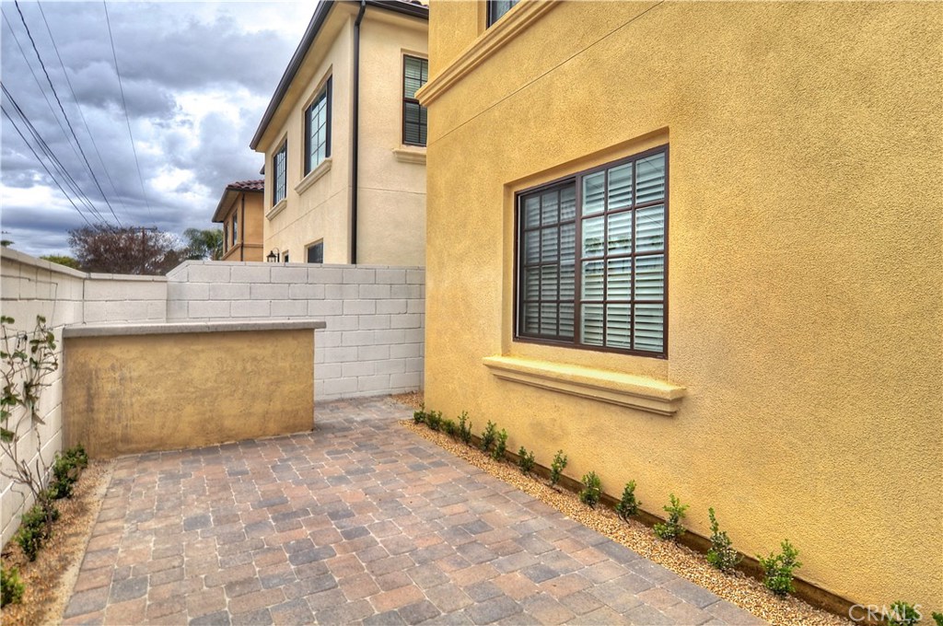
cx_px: 472
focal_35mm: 18
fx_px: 471
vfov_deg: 67.2
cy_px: 313
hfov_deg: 90.1
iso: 125
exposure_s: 1/320
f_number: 7.1
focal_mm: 12
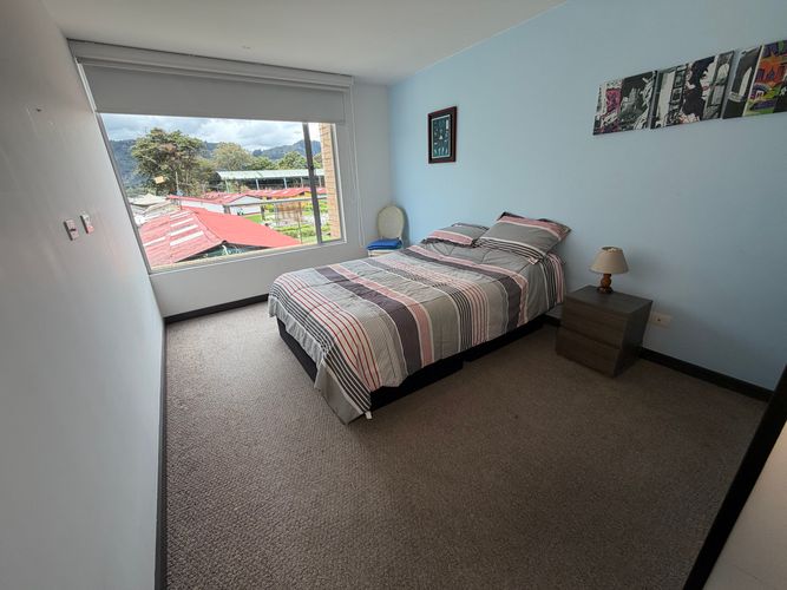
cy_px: 295
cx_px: 394
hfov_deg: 102.1
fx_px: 318
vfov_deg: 85.7
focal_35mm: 14
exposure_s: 1/142
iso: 50
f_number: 2.2
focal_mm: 2.22
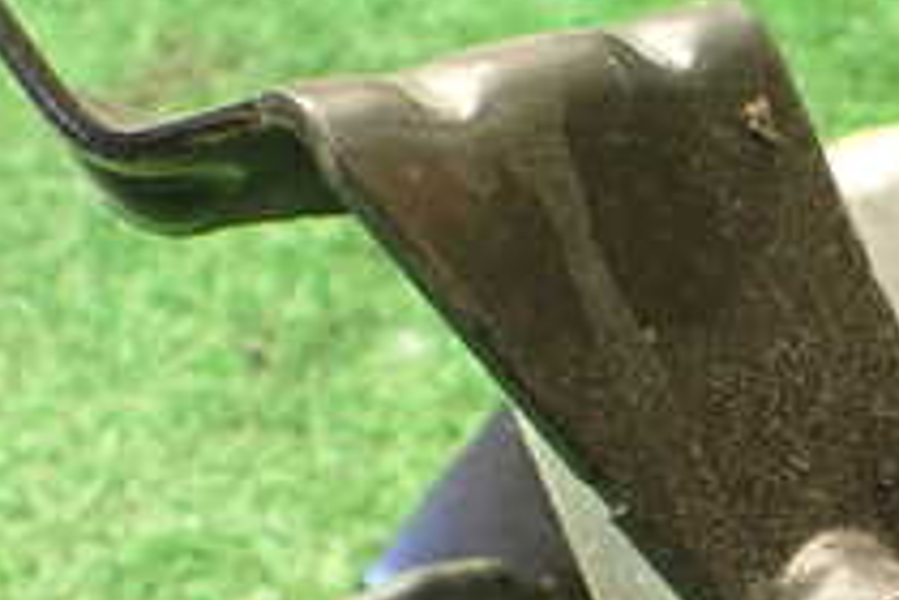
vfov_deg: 15.0
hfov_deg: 21.6
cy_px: 656
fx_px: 2222
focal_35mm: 89
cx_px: 997
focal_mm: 5.4
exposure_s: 1/125
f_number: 2.3
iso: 320
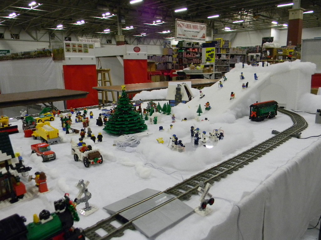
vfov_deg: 49.7
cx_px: 160
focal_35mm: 28
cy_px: 120
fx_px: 260
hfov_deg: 63.4
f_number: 3.5
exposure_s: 1/14.1
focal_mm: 5
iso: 400
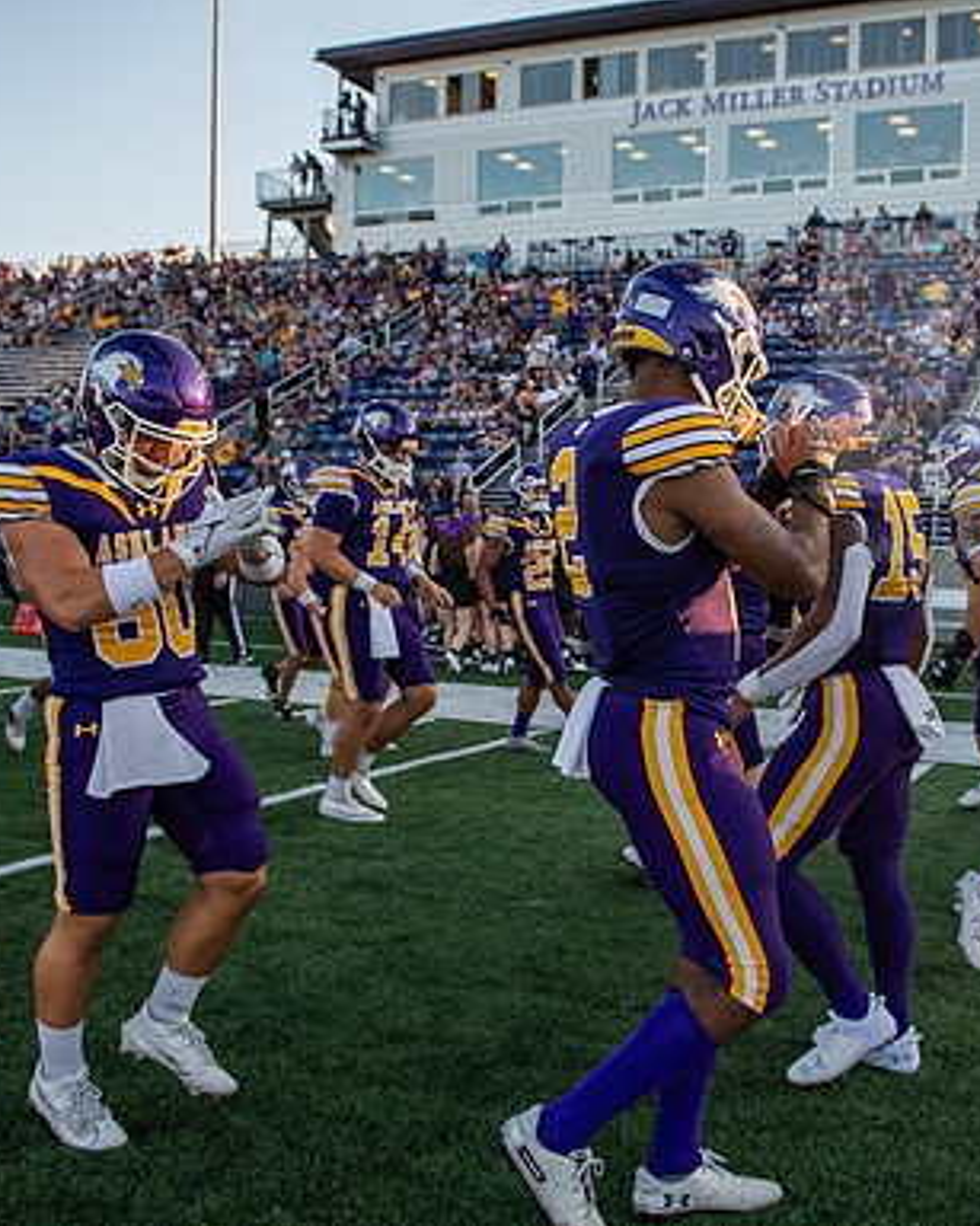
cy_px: 615
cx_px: 721
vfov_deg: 52.9
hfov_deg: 42.2
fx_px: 1233
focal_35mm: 34
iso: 320
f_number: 4
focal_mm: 24
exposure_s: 1/500
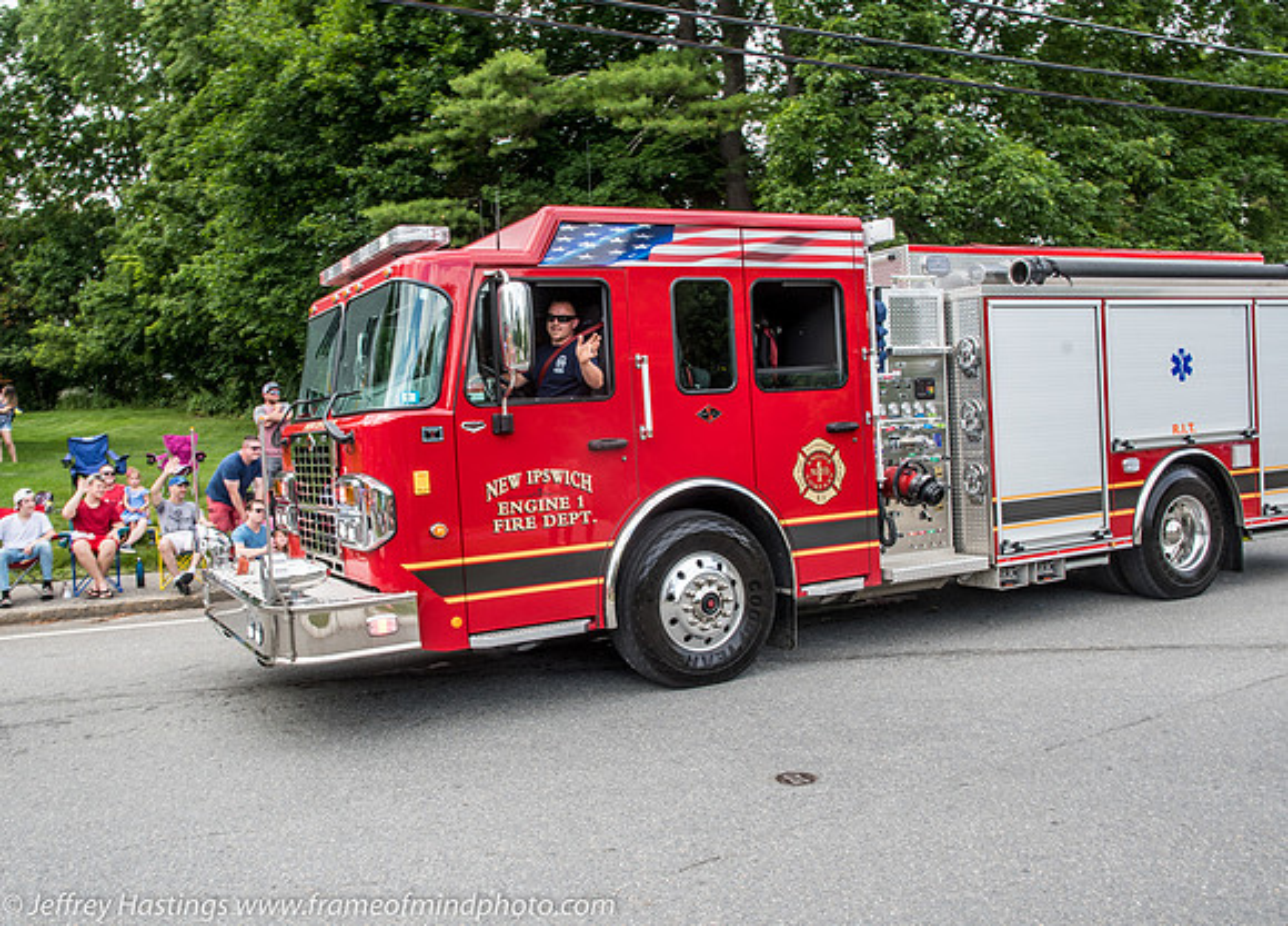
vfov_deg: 44.6
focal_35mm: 31
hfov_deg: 59.3
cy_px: 476
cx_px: 575
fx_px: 1129
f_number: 13
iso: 200
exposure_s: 1/60
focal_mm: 19
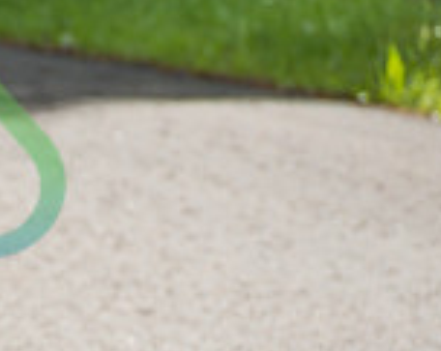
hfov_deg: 2.7
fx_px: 9353
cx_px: -325
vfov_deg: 2.2
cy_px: 205
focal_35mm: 718
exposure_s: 1/640
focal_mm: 200
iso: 200
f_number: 5.6
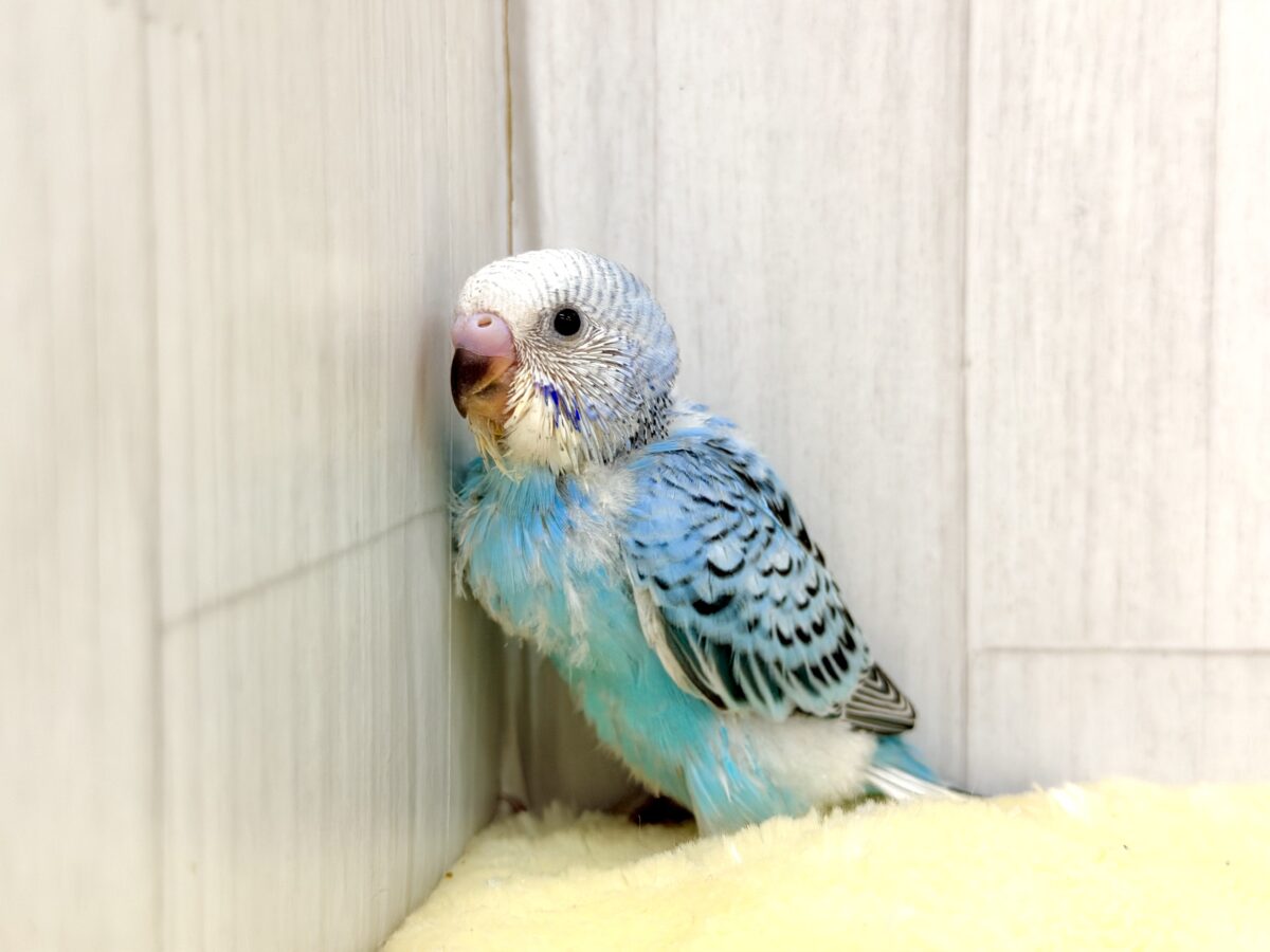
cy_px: 476
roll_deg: -0.4
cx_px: 635
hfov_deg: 39.7
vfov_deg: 30.3
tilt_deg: -3.5
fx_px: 1761
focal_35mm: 48
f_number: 1.78
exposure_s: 1/50
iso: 160
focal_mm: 6.76
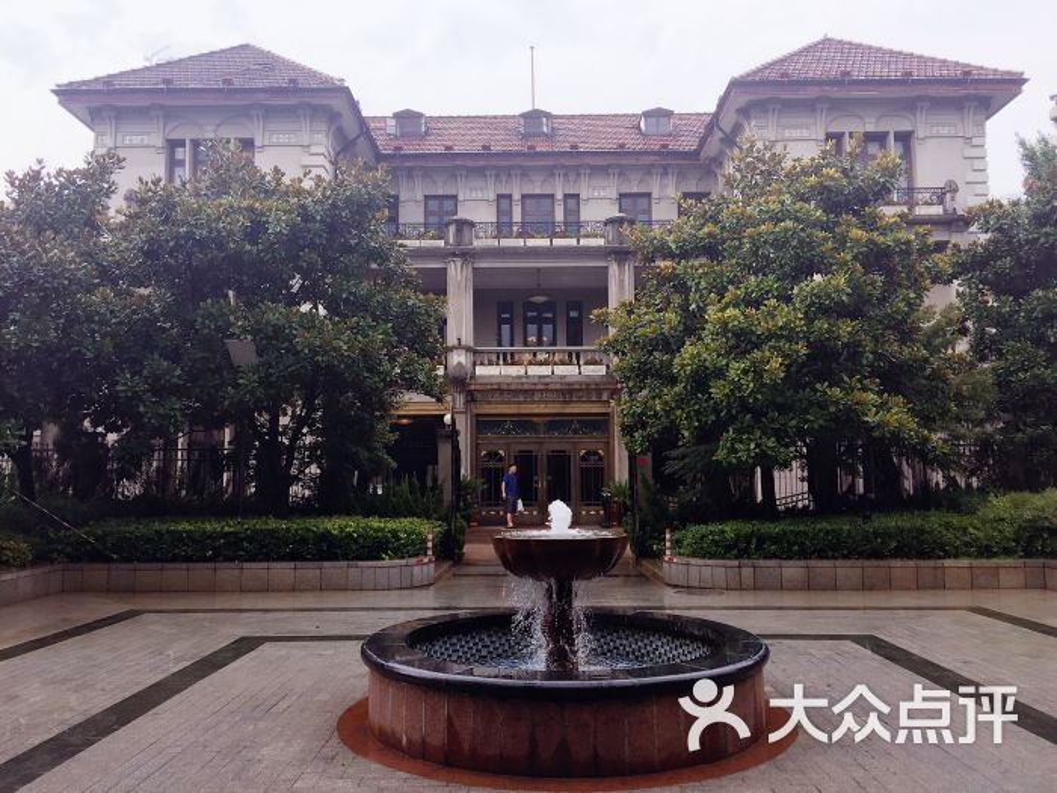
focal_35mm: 29
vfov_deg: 48.2
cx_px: 528
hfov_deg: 61.7
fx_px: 886
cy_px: 396
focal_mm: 4.15
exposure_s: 1/391
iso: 32
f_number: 2.2
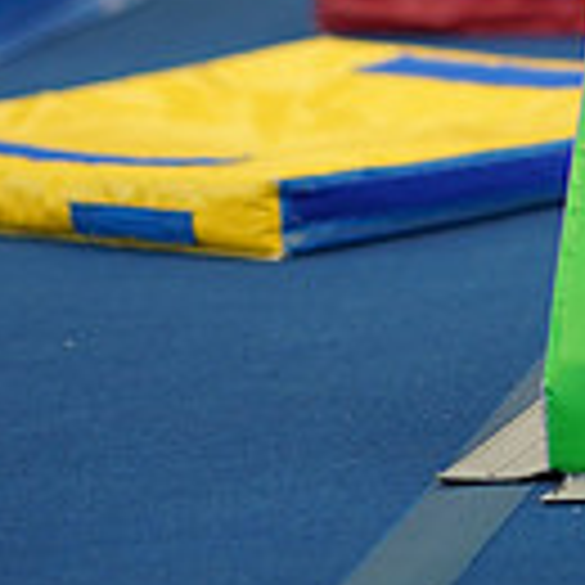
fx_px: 6157
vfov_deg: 5.4
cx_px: 826
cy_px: -423
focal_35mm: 322
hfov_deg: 5.4
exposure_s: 1/500
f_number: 1.4
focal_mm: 85
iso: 640
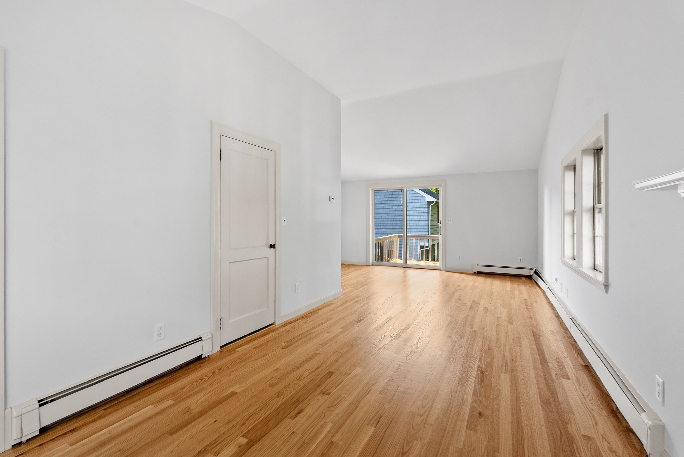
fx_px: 314
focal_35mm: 16
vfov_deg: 72.1
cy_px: 228
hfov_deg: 94.9
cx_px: 342
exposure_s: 1/5
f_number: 8
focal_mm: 16.5
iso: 800
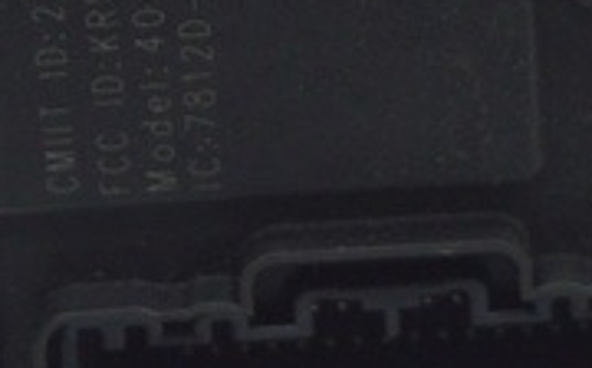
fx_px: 5608
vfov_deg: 3.7
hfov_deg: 6.0
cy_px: -310
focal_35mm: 348
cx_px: 510
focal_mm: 40
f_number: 5.6
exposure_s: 1/25
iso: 400
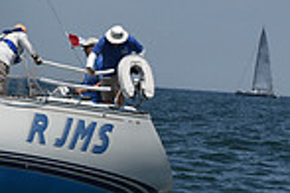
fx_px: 6363
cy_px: 27
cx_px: -280
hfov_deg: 2.6
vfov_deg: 1.7
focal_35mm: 790
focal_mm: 200
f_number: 9
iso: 320
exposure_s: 1/1600
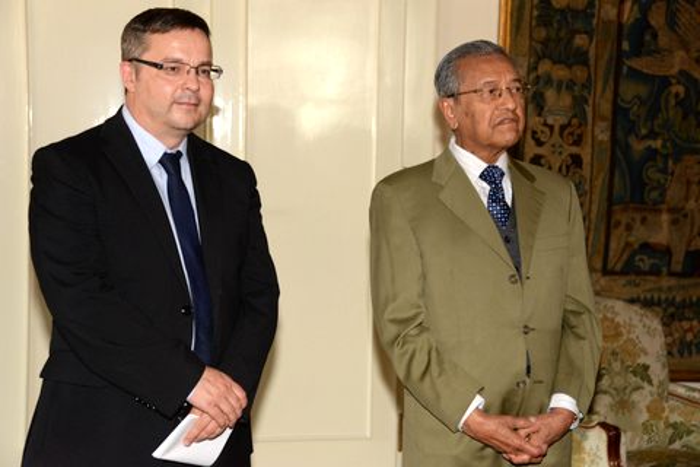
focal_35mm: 58
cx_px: 350
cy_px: 234
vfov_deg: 23.4
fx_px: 1128
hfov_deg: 34.5
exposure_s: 1/125
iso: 800
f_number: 4.5
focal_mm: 58
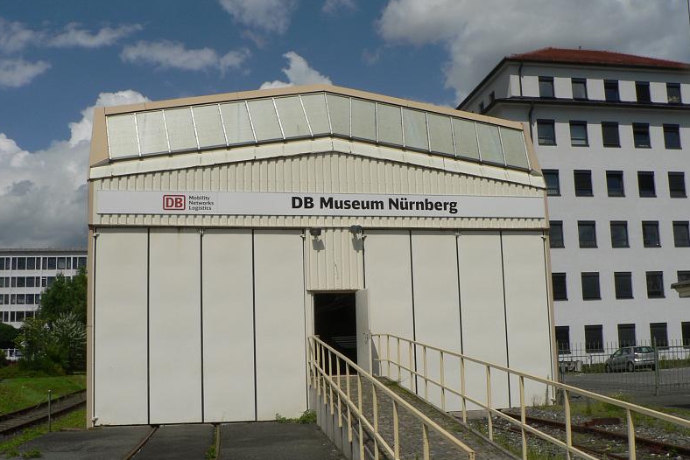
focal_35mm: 38
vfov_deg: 35.1
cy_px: 246
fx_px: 729
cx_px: 341
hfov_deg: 50.7
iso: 80
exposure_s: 1/800
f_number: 8
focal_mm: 6
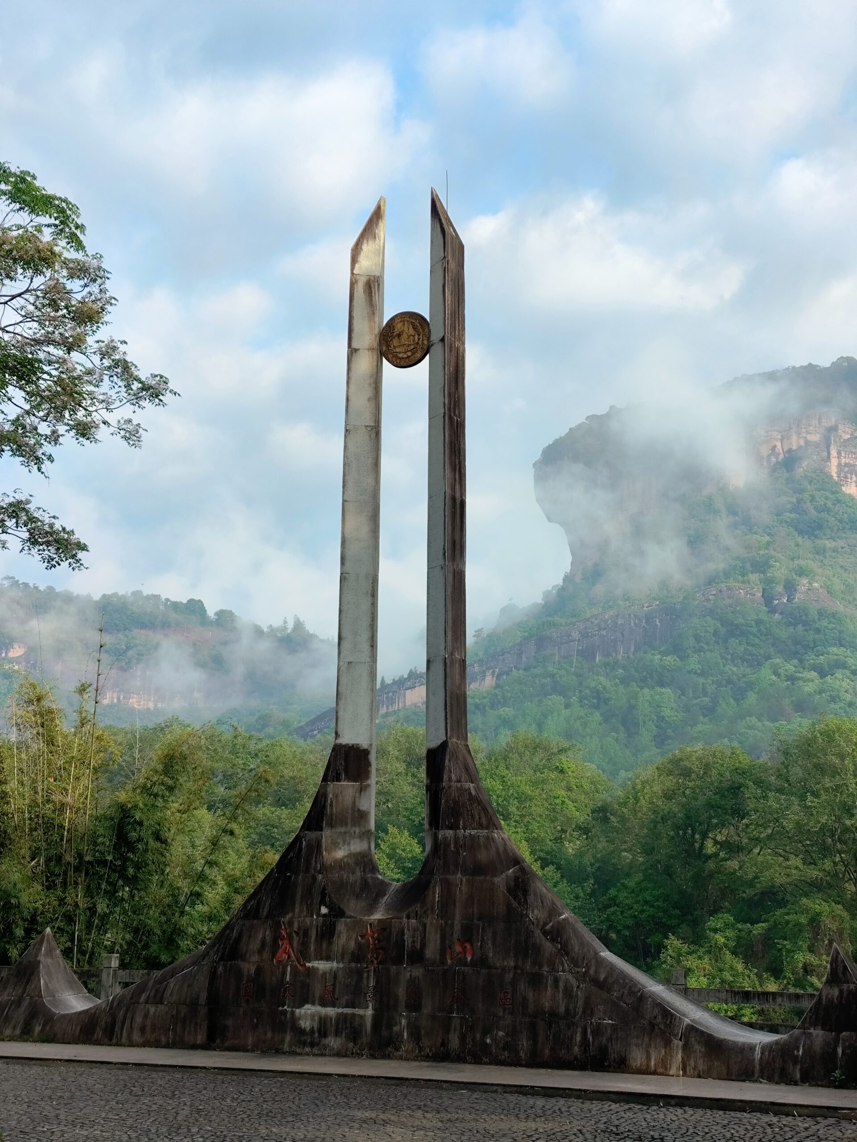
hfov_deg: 29.1
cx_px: 428
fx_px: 1649
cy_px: 571
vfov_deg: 38.2
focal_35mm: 50
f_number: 1.79
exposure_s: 1/446
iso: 50
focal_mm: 4.71
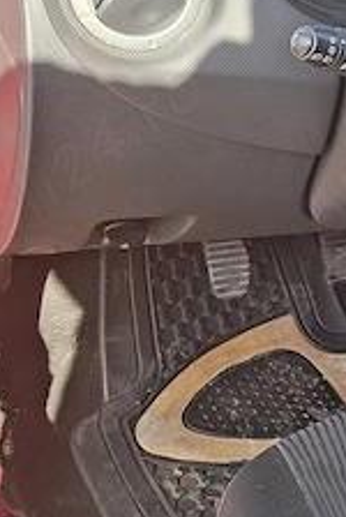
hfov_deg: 18.5
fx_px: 920
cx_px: 540
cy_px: 208
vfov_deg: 31.3
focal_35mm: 64
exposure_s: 1/283
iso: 50
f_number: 1.8
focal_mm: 5.54
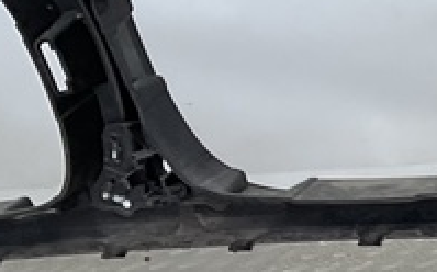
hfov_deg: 11.4
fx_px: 1856
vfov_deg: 8.0
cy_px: 520
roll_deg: +9.5
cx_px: 1006
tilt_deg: -30.9
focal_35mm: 156
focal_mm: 3
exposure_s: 1/224
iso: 16
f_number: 1.8
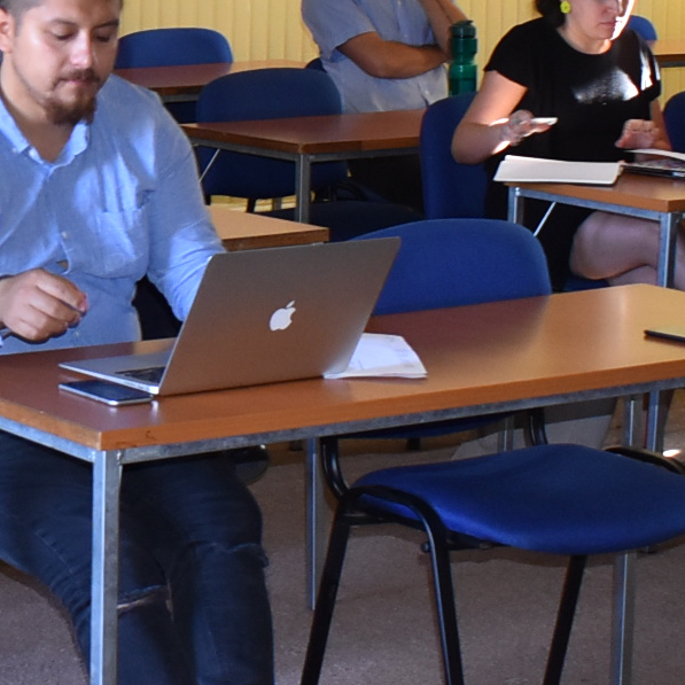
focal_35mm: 115
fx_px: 2575
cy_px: 22
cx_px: -185
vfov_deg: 14.9
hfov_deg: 14.6
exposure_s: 1/80
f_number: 4.5
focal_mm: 18
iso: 800
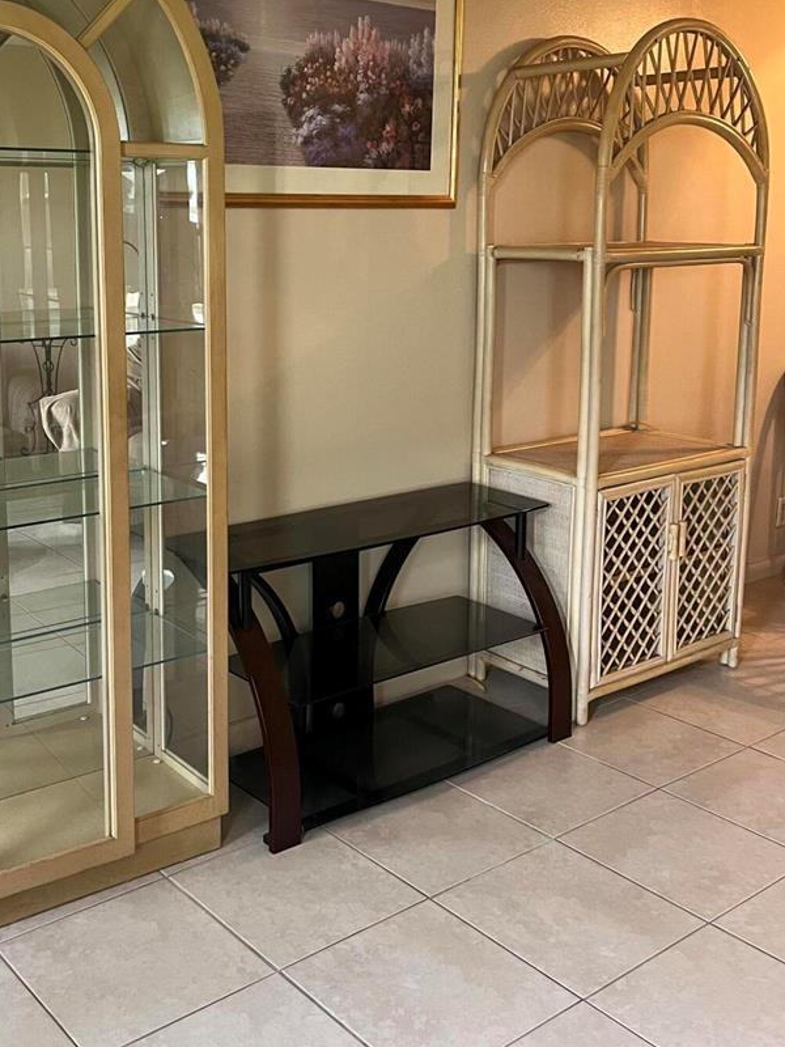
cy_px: 389
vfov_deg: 47.4
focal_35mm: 39
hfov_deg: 36.6
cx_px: 287
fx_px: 1179
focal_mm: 5.1
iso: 250
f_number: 1.6
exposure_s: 1/60
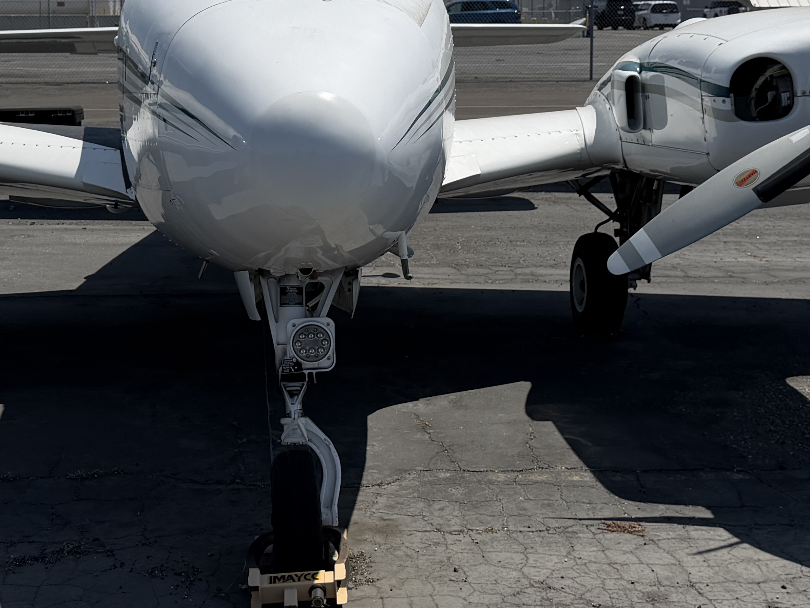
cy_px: 127
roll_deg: +0.3
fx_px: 1474
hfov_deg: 30.6
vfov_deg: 23.0
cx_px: 296
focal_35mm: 63
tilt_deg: -5.0
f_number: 1.78
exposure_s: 1/9091
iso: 80
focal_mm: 6.76
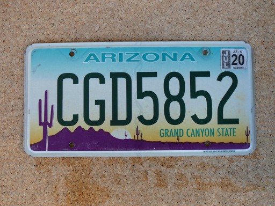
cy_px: 103
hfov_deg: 43.9
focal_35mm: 43
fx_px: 342
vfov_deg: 33.6
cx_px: 138
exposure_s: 1/60
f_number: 3.2
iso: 80
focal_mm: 6.4
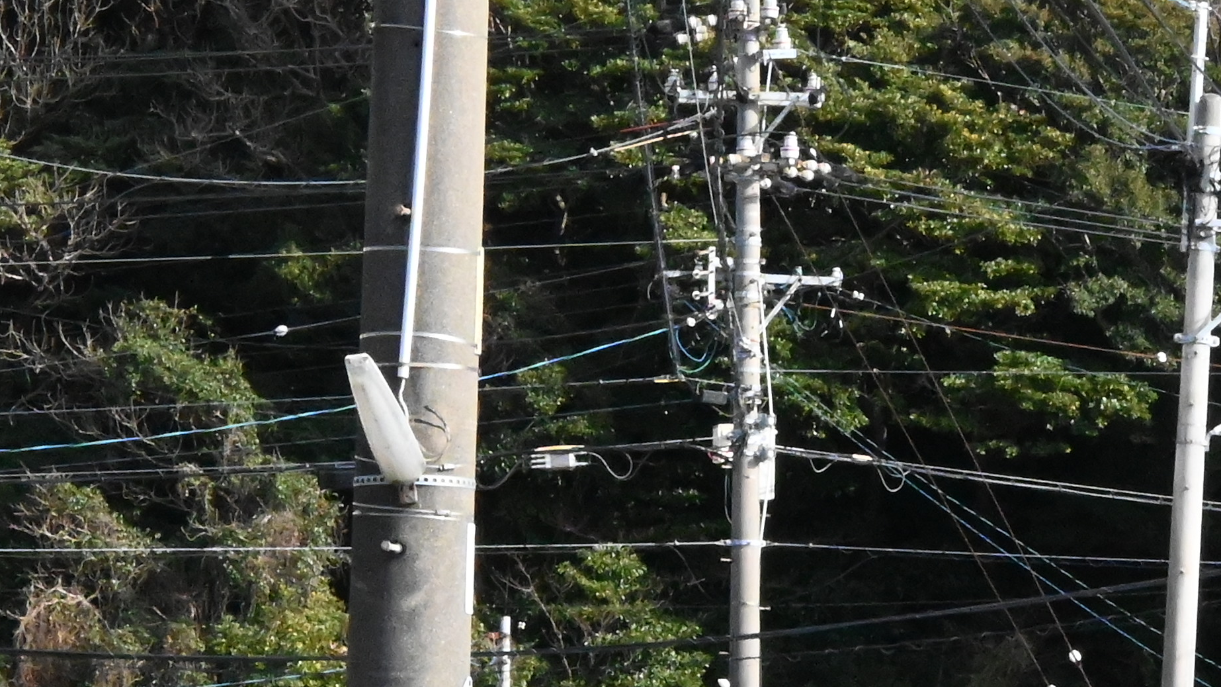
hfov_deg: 9.0
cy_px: 968
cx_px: 1245
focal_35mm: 237
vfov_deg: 5.1
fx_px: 7672
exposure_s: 1/1250
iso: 6400
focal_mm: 50
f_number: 18
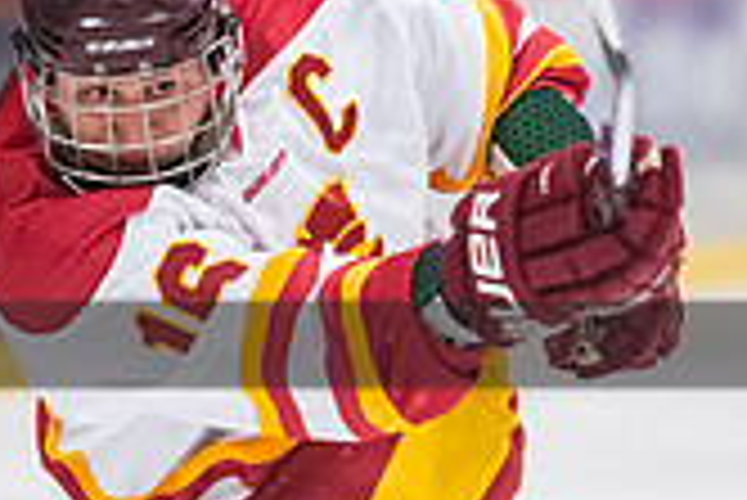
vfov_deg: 1.8
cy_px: 507
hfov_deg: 2.7
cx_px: 258
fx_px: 16095
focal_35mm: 775
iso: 3200
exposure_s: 1/500
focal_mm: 170
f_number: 2.8
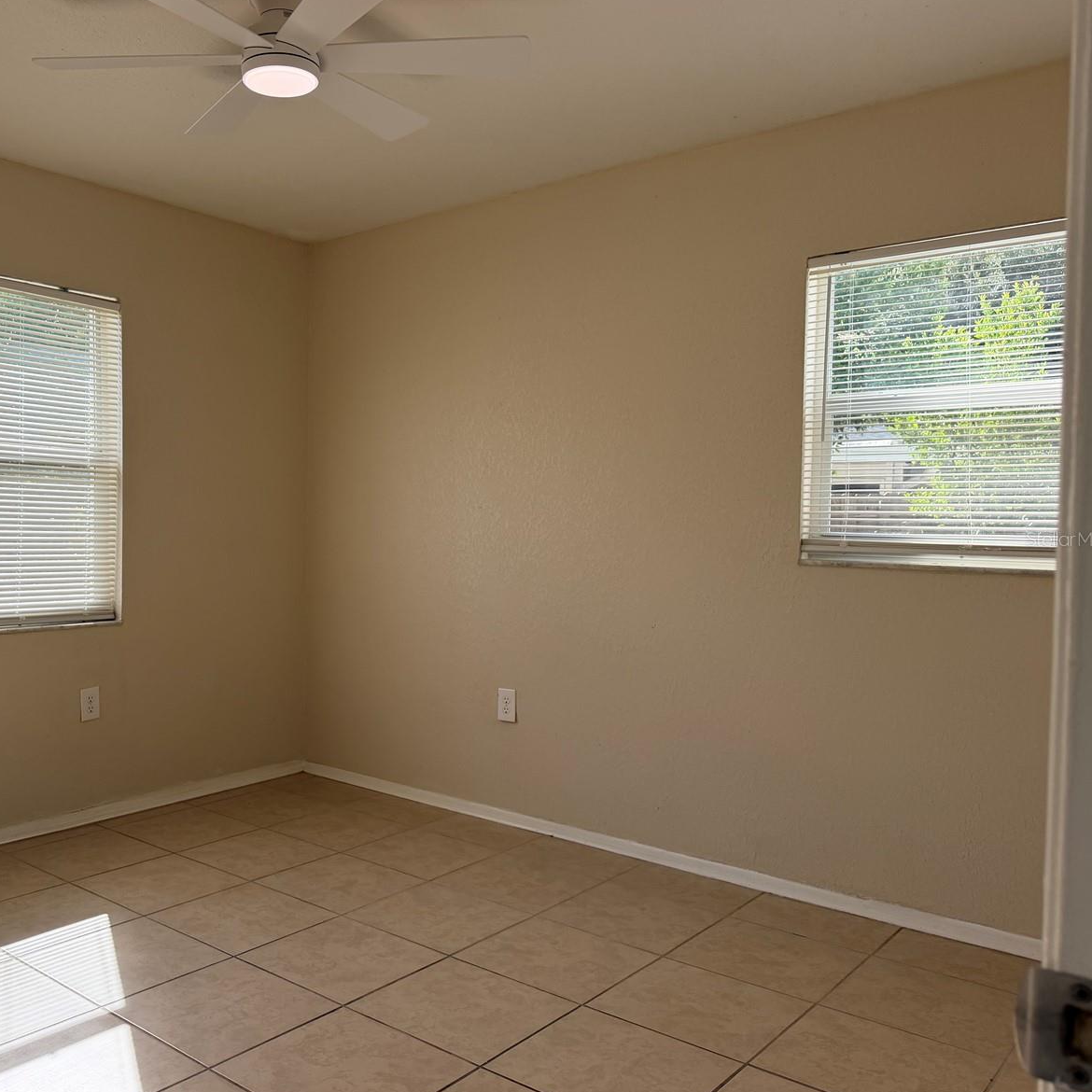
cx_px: 368
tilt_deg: -0.2
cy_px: 539
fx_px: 1035
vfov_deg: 55.6
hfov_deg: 54.5
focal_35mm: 29
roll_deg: +0.0
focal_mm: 6.76
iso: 100
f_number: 1.78
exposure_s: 1/1410
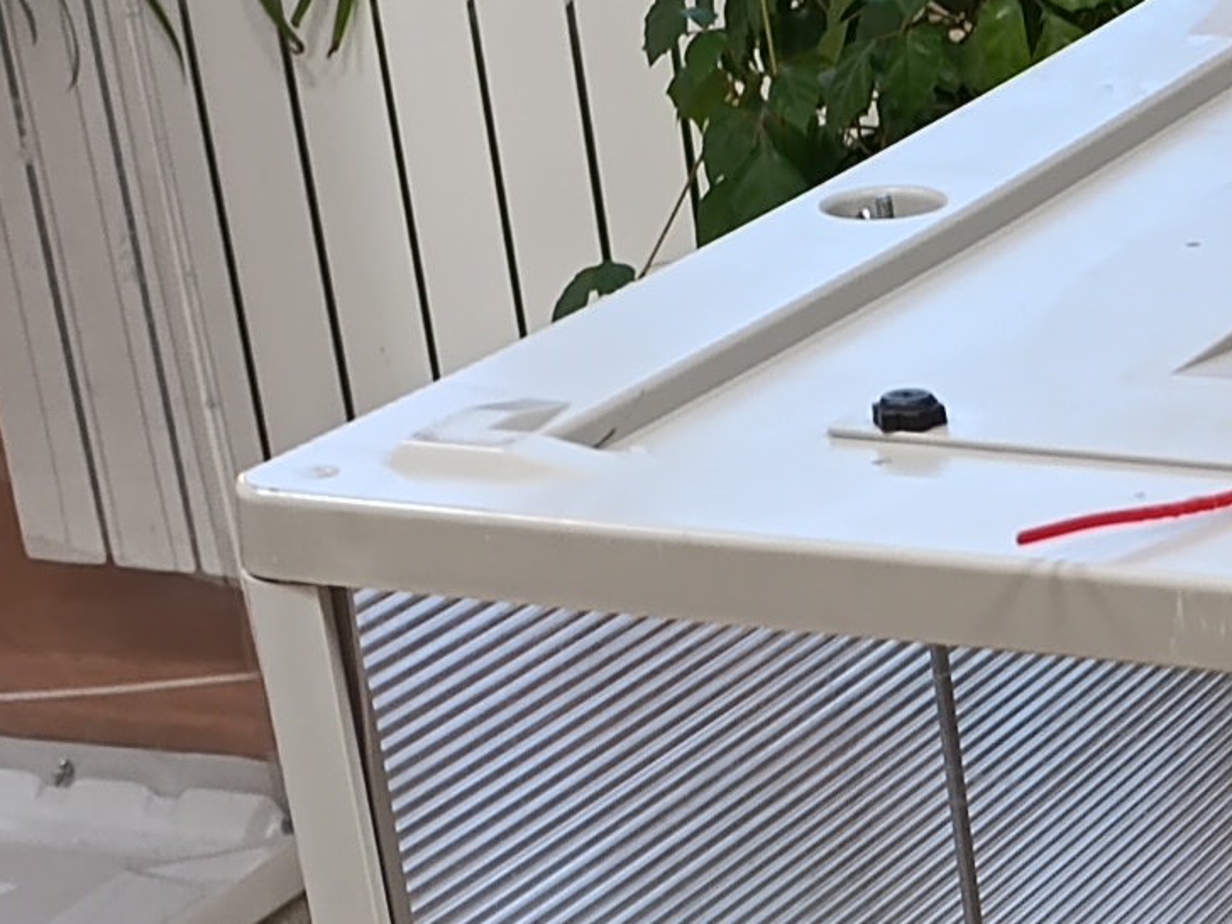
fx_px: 4591
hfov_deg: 14.4
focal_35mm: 129
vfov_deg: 10.7
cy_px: 1740
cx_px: 1763
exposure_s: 1/50
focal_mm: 6.14
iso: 640
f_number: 1.6
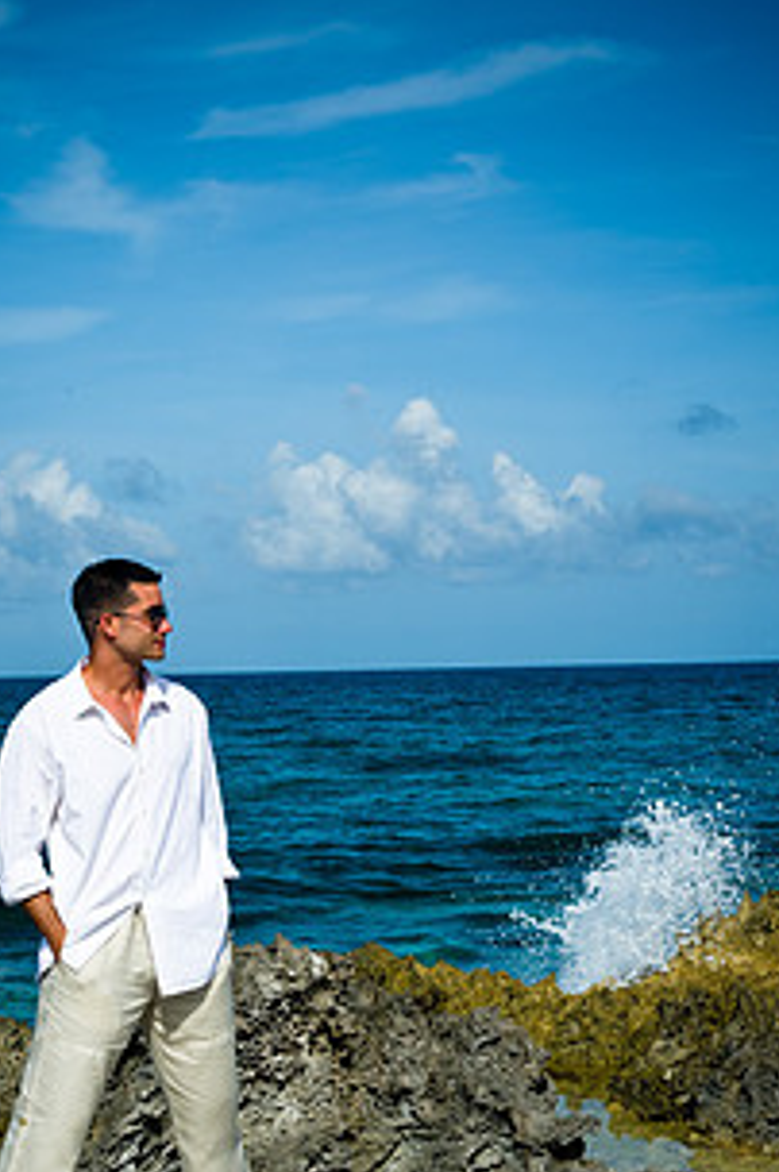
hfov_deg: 17.7
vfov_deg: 26.2
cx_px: 299
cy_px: 752
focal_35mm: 77
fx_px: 2505
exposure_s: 1/320
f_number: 14
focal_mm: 52
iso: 200
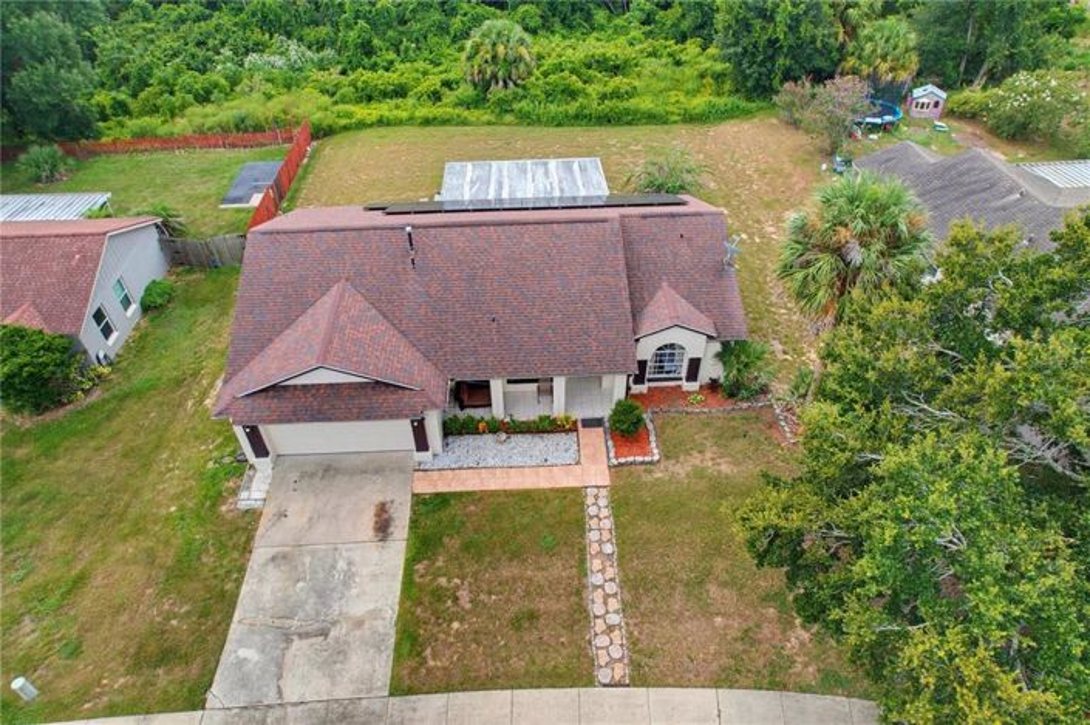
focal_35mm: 22
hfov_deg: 78.6
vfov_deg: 57.2
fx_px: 666
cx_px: 545
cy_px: 362
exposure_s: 1/80
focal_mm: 8.4
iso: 100
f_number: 2.8
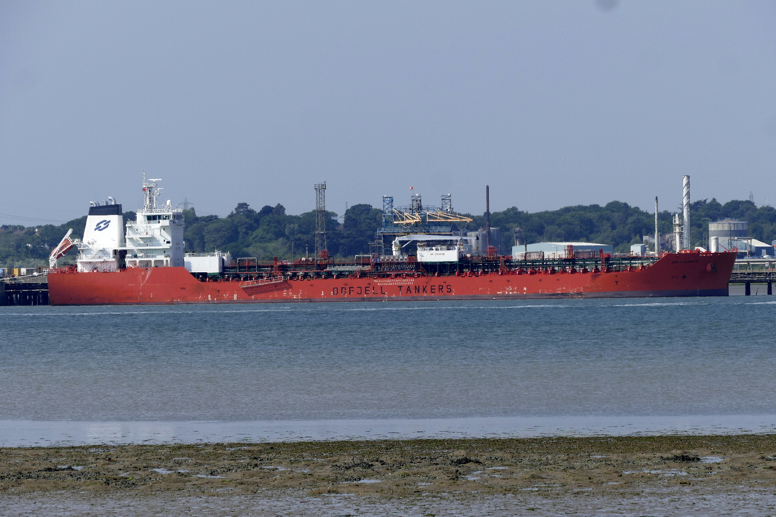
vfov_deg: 4.9
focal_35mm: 279
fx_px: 6014
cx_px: 388
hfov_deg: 7.4
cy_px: 258
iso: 125
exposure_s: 1/640
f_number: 7.1
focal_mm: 101.88
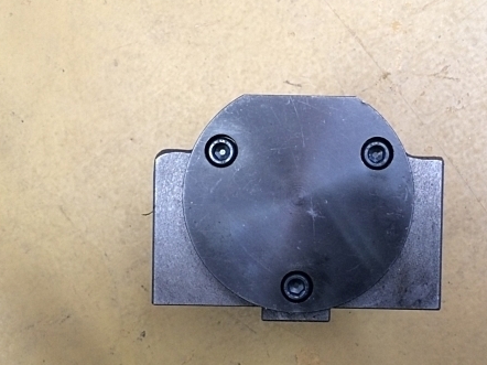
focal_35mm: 42
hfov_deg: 44.5
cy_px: 191
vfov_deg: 34.3
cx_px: 296
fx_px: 591
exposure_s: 1/30
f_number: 2.2
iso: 125
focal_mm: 4.15
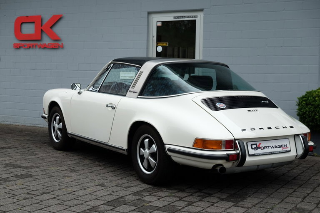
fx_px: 498
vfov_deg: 24.2
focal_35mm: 56
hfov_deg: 35.6
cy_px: 106
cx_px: 160
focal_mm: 37.4
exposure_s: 1/125
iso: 200
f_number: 4
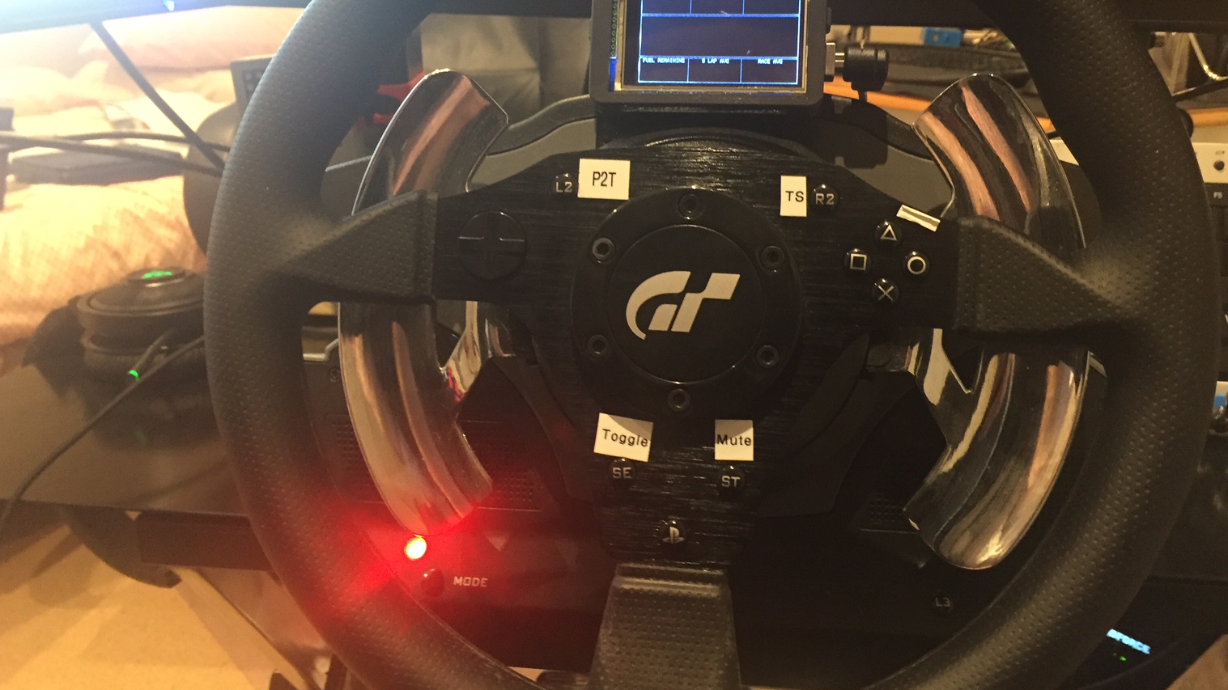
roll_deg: -1.8
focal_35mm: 34
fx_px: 1107
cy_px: 281
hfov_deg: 58.0
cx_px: 626
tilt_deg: -16.9
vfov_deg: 34.5
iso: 250
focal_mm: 4.15
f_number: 2.2
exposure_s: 1/20
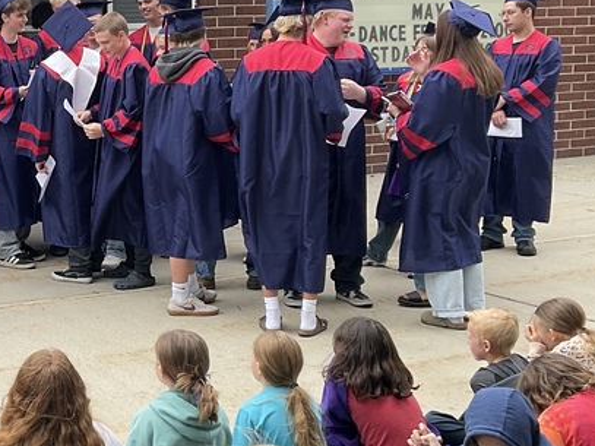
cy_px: 212
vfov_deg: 20.2
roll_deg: -0.1
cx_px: 7
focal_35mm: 73
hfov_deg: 25.4
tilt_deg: -9.9
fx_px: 1254
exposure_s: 1/500
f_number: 1.8
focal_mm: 3
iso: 16
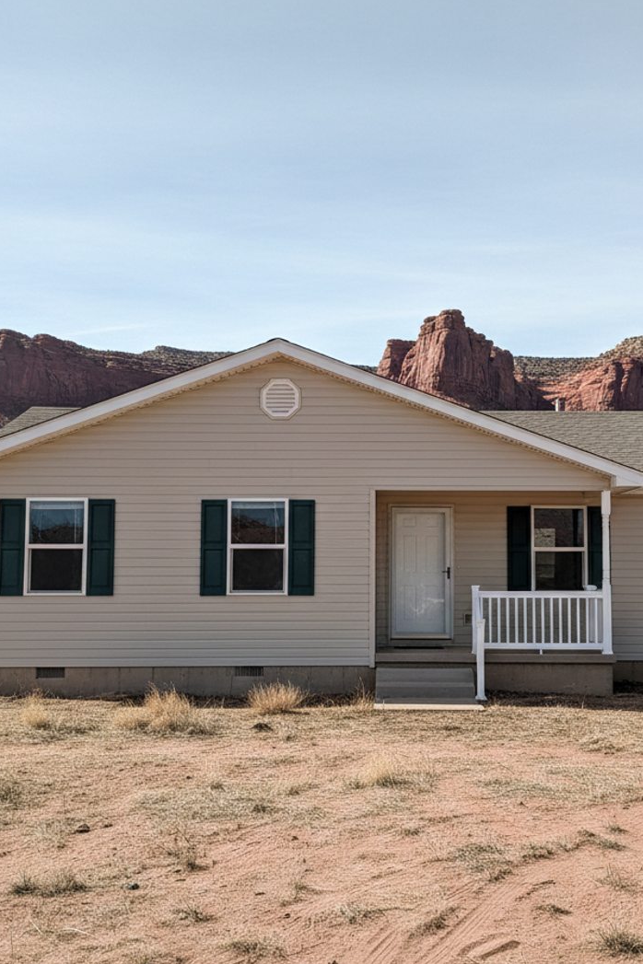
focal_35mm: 31
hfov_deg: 41.9
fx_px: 830
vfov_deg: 60.3
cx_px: 411
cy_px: 474
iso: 1403
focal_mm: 5.7
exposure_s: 1/369
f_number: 1.5
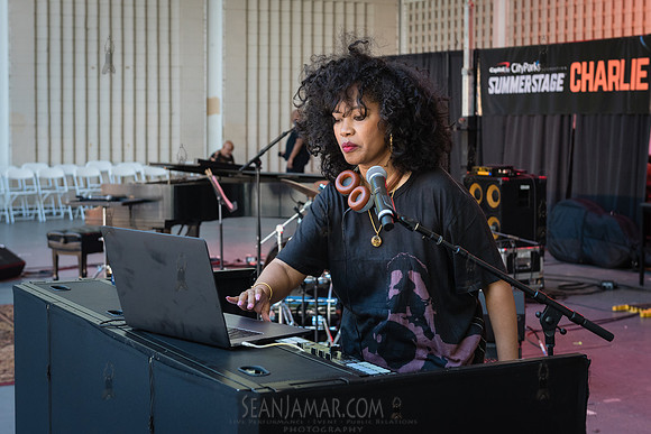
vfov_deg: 20.3
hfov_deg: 30.1
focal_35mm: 67
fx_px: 1210
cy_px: 175
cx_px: 308
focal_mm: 55
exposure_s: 1/200
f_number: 4.5
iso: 1000
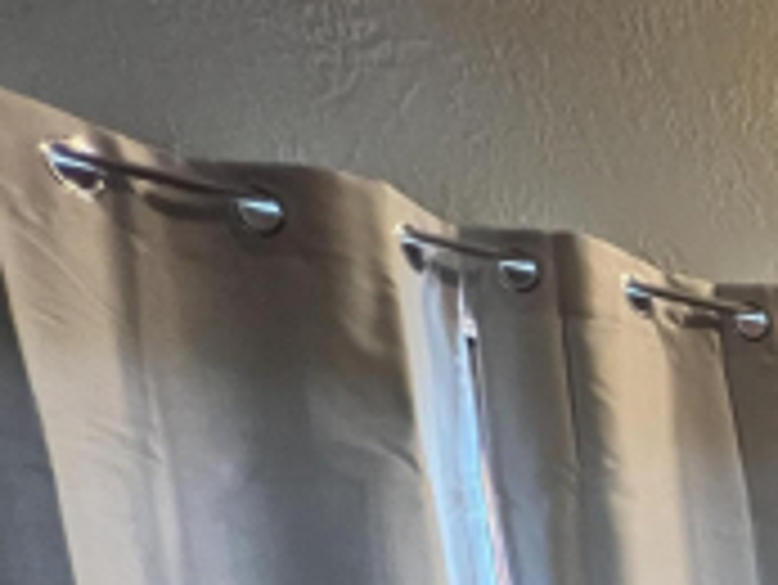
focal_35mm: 50
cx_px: 1392
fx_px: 1125
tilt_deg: -10.8
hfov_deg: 22.4
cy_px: 1008
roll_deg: +0.9
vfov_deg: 21.3
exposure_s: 1/60
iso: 640
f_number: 1.8
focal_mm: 1.57
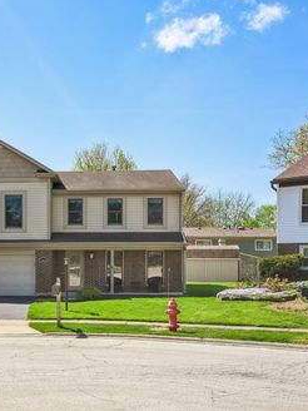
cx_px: 56
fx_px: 522
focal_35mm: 44
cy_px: 205
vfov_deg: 42.9
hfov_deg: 31.9
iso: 500
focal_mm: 20
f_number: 8
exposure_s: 1/1000
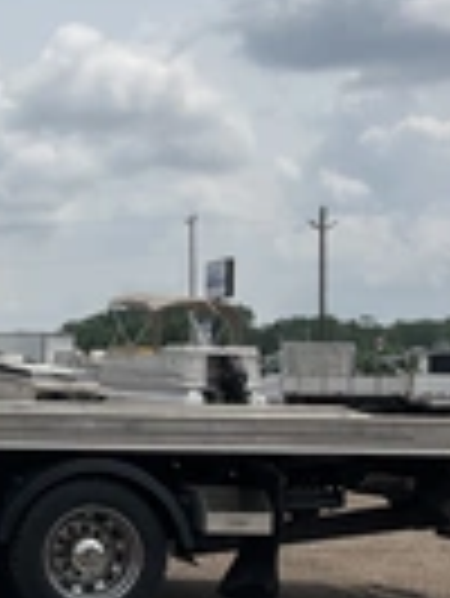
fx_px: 1506
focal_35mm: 87
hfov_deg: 15.9
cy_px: 391
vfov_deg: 22.4
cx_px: -176
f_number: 1.8
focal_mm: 3
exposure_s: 1/3534
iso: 25
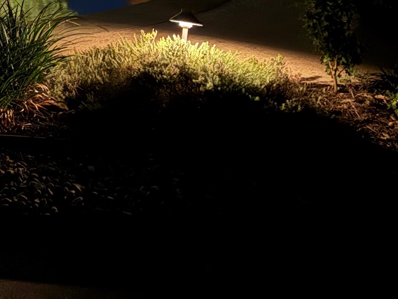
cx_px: -108
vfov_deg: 18.8
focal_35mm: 70
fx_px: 805
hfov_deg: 24.5
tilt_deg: -4.7
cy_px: -132
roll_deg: +2.1
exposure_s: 1/5
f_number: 1.78
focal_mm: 6.76
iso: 2500
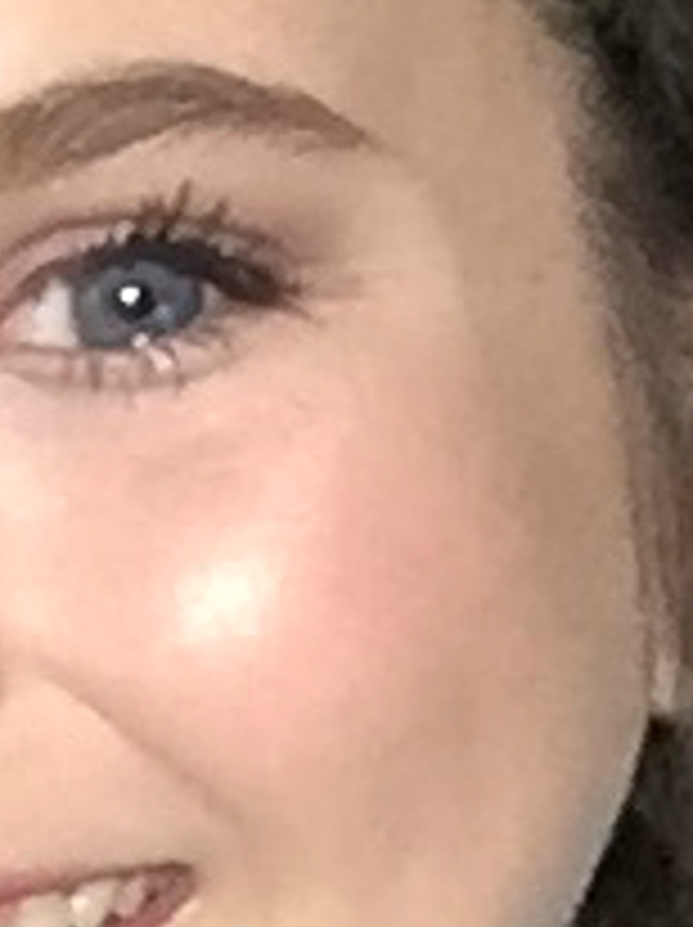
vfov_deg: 10.1
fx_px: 5162
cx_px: -760
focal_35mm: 193
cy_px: 1210
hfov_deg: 7.3
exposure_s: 1/24
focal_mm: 2.65
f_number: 2.2
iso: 250
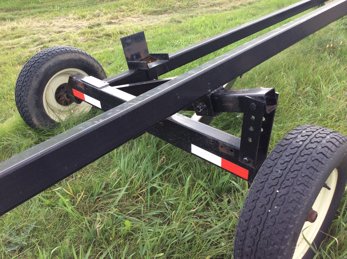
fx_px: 320
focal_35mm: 32
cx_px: 174
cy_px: 130
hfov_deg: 56.9
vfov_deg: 44.1
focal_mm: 3.3
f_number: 2.4
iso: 32
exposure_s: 1/164
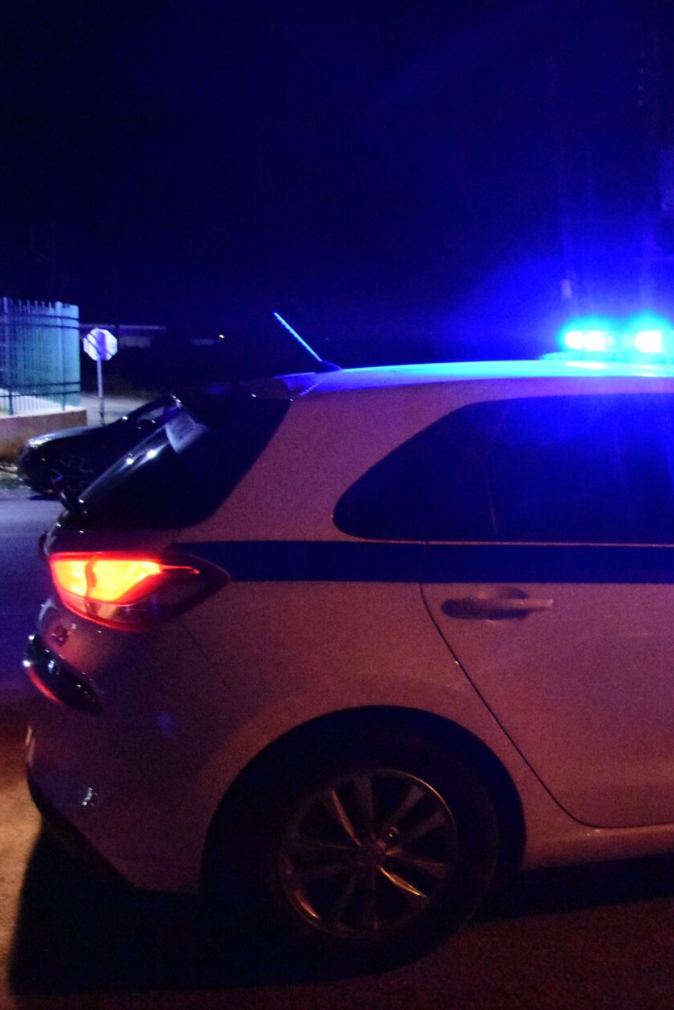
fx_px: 1291
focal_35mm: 46
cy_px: 507
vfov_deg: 42.7
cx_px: 735
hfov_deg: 26.9
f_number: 4.5
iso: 20000
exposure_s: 1/60
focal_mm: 20
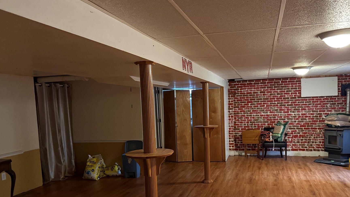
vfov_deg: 37.4
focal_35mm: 31
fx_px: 288
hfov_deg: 62.5
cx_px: 191
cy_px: 133
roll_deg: +1.4
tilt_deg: -5.6
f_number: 1.78
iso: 1000
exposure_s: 1/30
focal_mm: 6.76
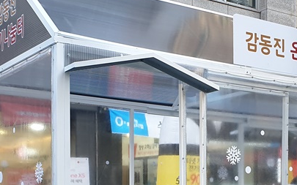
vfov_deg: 18.5
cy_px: 195
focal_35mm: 68
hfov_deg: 29.8
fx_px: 550
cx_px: 212
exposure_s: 1/120
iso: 80
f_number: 2.4
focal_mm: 4.3
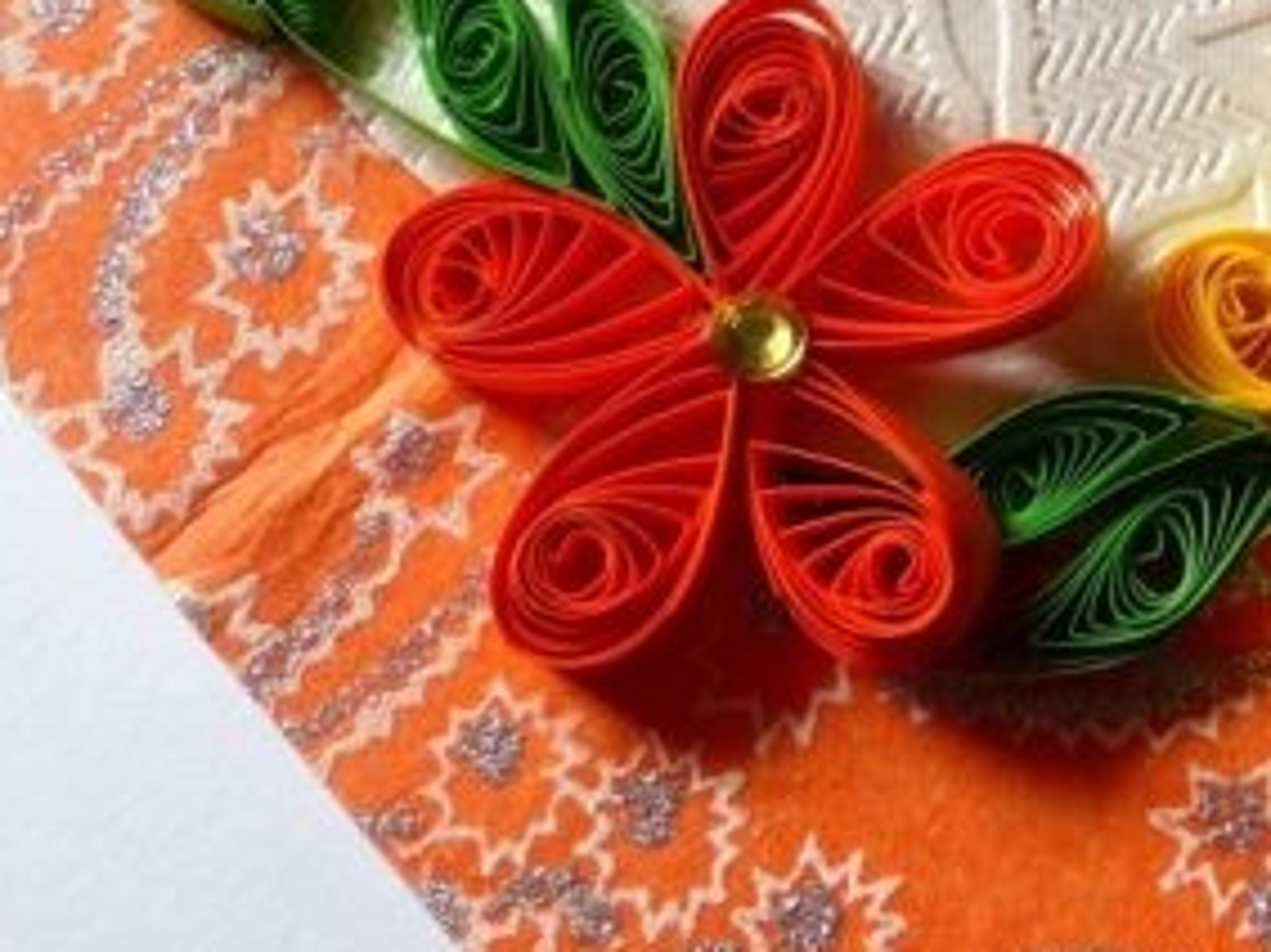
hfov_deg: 34.8
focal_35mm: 53
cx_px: 1055
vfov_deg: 25.9
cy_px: -27
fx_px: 1945
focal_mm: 4.5
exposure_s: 1/100
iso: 100
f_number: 3.5
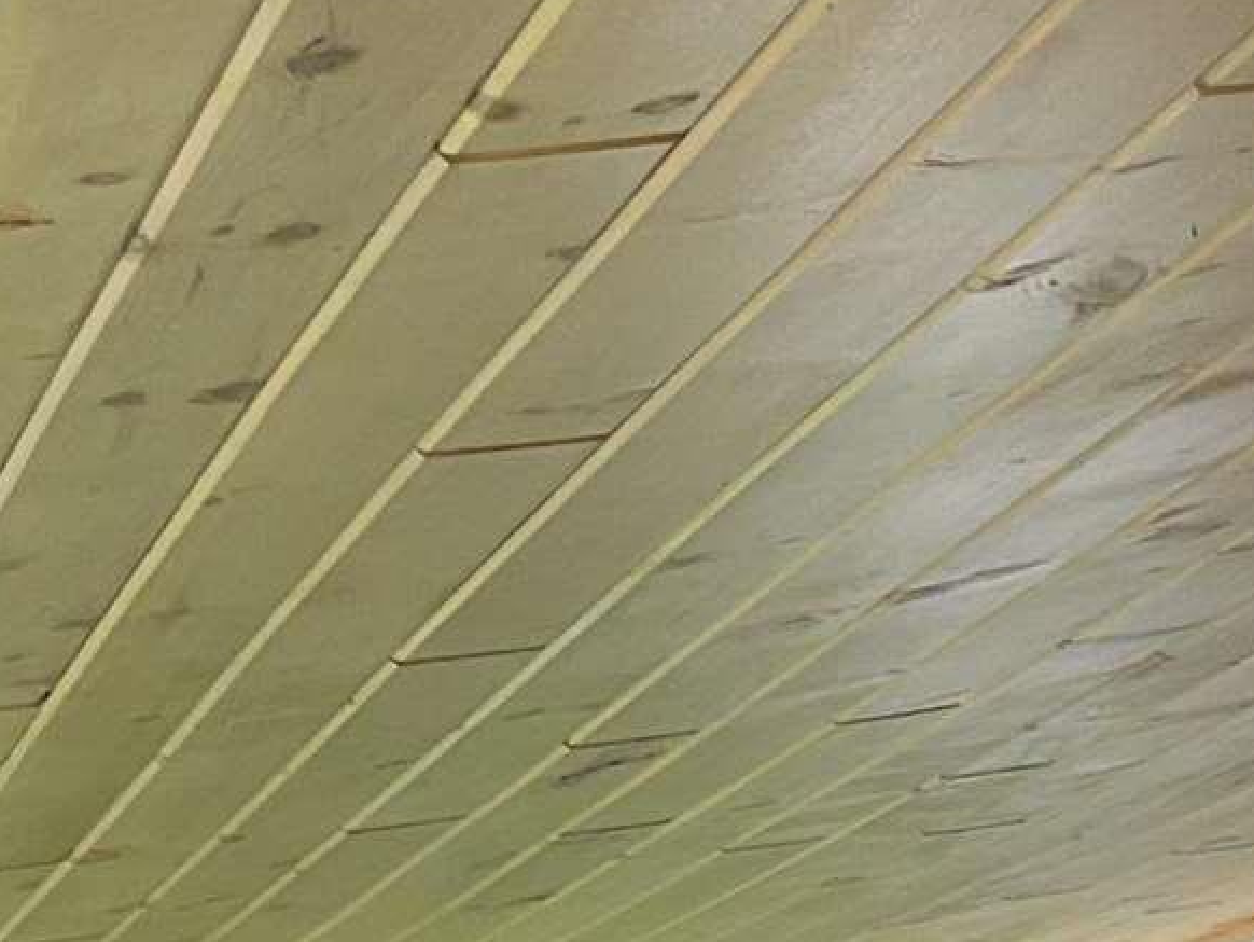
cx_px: 838
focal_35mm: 153
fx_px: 5545
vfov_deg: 9.0
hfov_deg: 12.9
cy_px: 1981
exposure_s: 1/120
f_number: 1.8
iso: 32
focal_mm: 3
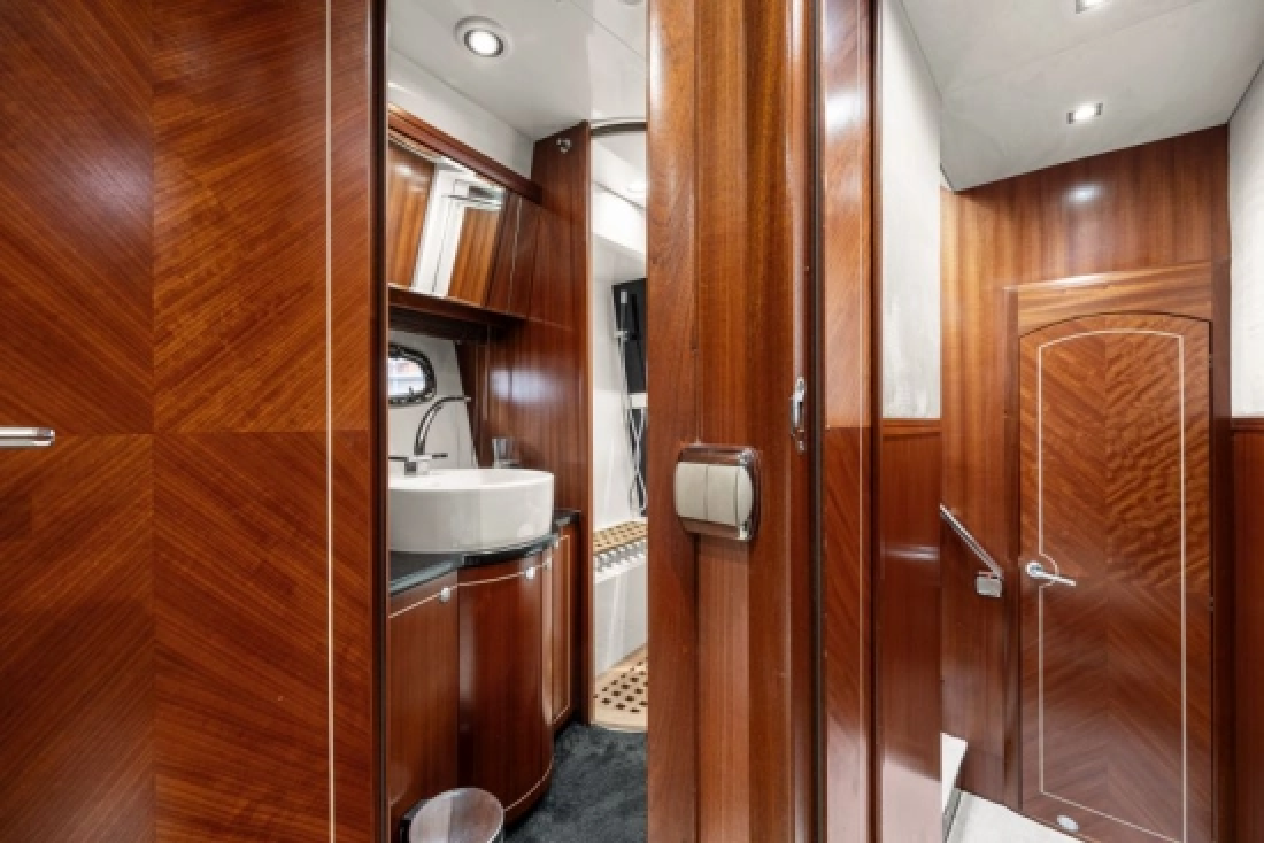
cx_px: 632
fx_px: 492
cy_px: 422
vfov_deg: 81.2
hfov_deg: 104.2
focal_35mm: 14
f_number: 5.6
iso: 400
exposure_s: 1/3
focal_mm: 14
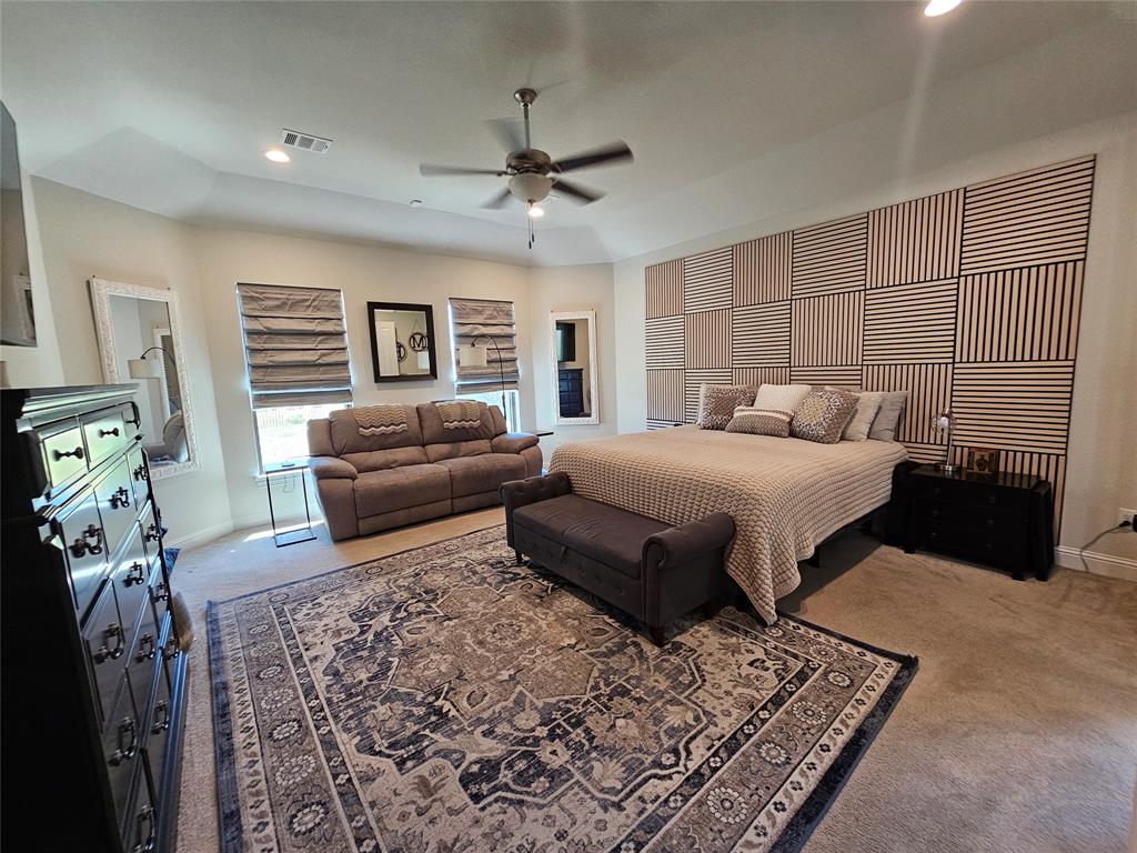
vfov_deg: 89.9
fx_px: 427
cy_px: 426
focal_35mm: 13
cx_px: 568
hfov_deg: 106.2
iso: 200
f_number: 2.2
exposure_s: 1/60
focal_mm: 2.2
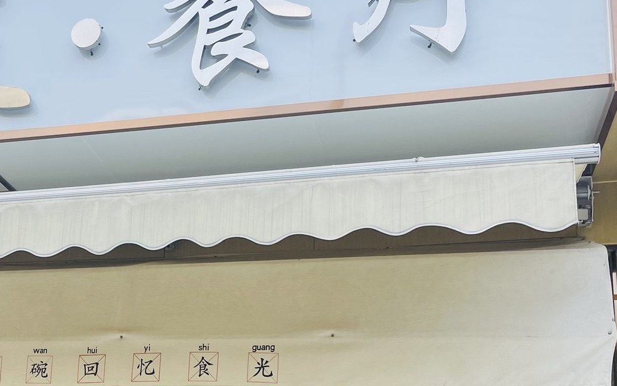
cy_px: 335
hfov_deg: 35.1
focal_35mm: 56
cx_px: 120
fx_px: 942
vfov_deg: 22.7
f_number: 1.6
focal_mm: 5.1
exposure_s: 1/945
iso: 32
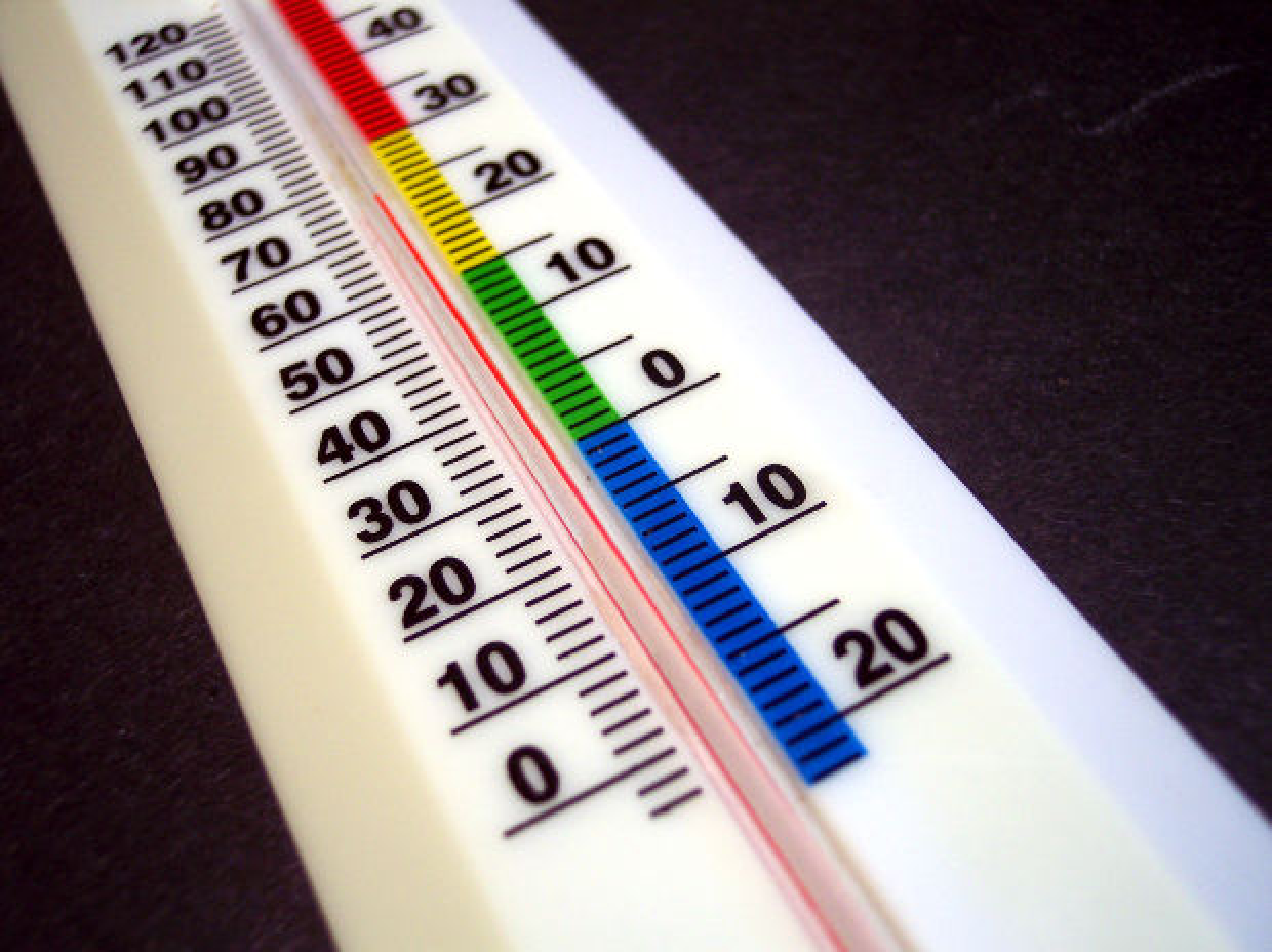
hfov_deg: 49.0
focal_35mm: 38
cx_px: 636
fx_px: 1395
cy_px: 476
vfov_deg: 37.7
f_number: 2.8
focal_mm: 8
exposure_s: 1/125
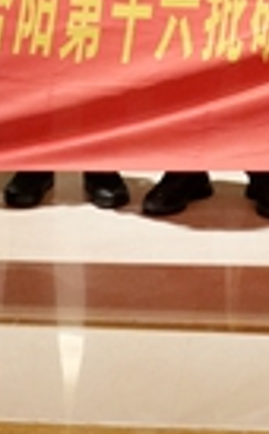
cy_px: -165
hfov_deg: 8.1
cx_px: 212
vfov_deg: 12.5
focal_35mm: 161
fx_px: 1898
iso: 3200
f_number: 6.3
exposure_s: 1/40
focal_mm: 24
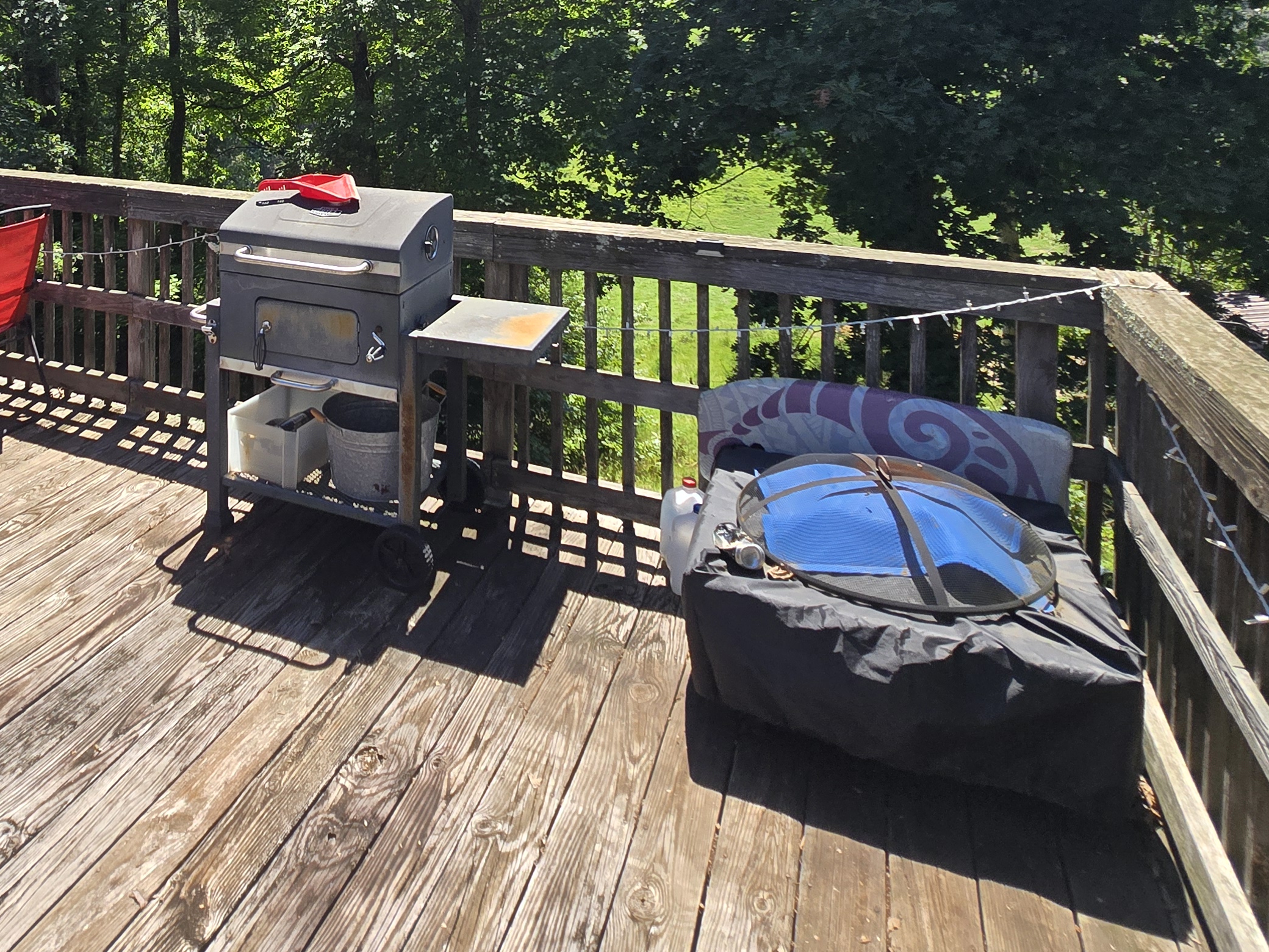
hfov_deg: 65.0
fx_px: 916
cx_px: 312
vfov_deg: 47.8
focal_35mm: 25
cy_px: 56
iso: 50
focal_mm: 2.2
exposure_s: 1/1044
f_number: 2.2
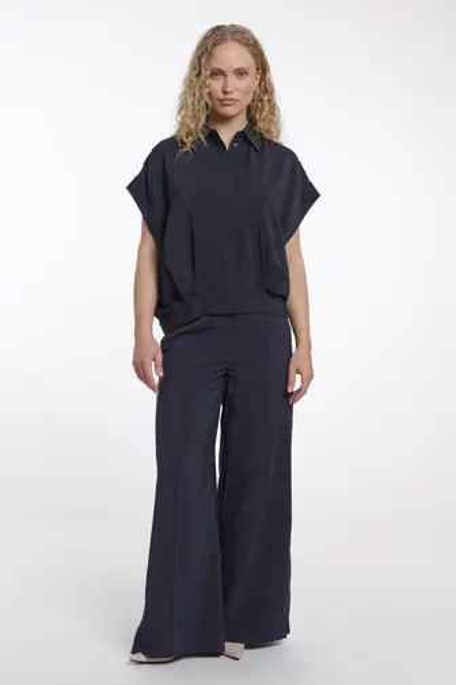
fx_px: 1065
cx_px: 228
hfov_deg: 24.2
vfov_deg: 35.7
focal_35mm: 56
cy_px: 342
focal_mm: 56
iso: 125
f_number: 8
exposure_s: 1/160
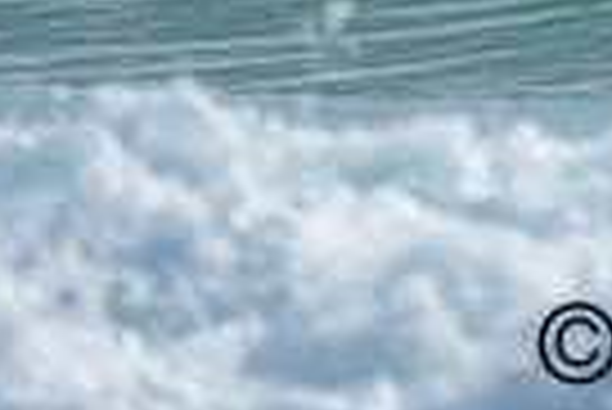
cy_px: -611
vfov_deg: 0.3
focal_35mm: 4227
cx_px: 1197
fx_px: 71935
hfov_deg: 0.5
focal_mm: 800
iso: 160
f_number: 6.3
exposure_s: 1/2000
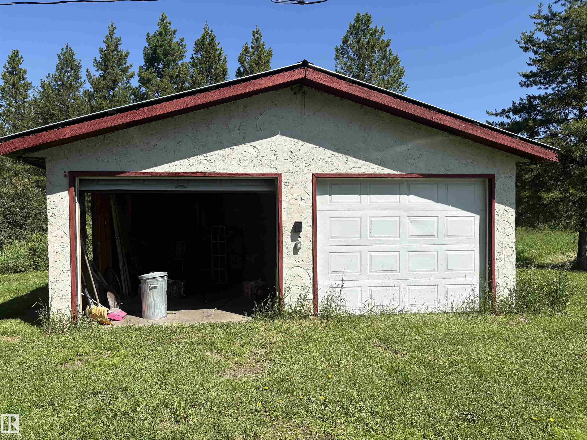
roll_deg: +0.5
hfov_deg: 67.3
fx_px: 441
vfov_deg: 53.1
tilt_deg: -0.7
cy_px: 220
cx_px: 294
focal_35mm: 26
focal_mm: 5.96
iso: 50
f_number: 1.6
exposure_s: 1/3623
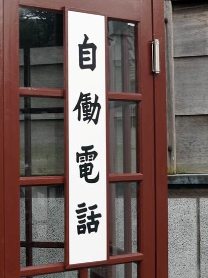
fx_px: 753
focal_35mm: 94
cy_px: 106
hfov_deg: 15.6
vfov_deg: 20.8
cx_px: 38
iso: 100
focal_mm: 30
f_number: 5.6
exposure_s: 1/80
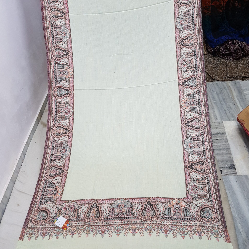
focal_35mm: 31
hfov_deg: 52.5
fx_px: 252
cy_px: 97
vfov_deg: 52.1
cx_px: 126
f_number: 1.7
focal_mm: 4.2
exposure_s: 1/33
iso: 200
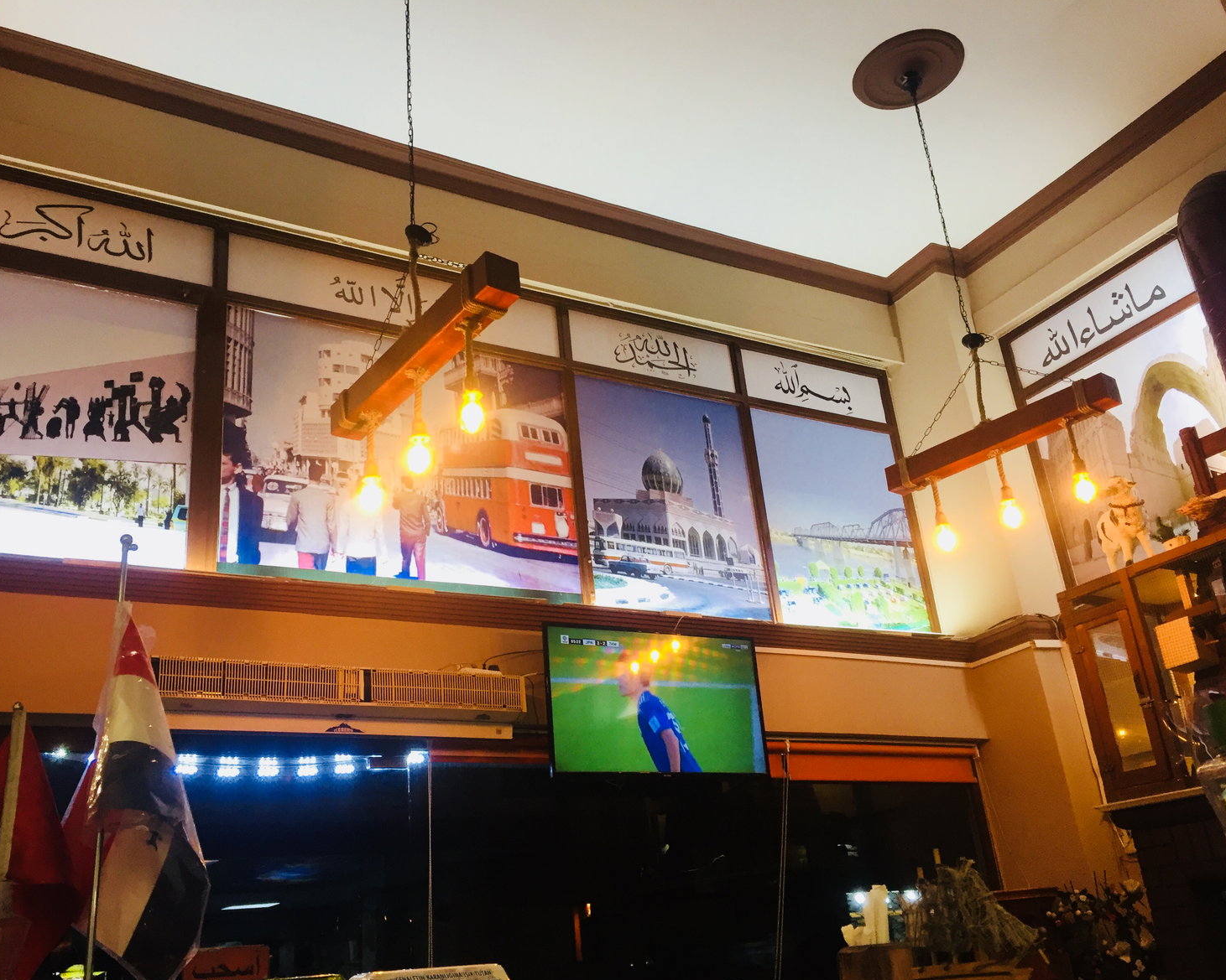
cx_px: 569
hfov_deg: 57.1
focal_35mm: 31
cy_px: 501
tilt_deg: +21.2
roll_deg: +3.5
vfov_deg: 47.1
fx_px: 1125
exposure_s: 1/33
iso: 50
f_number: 2.2
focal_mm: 4.15
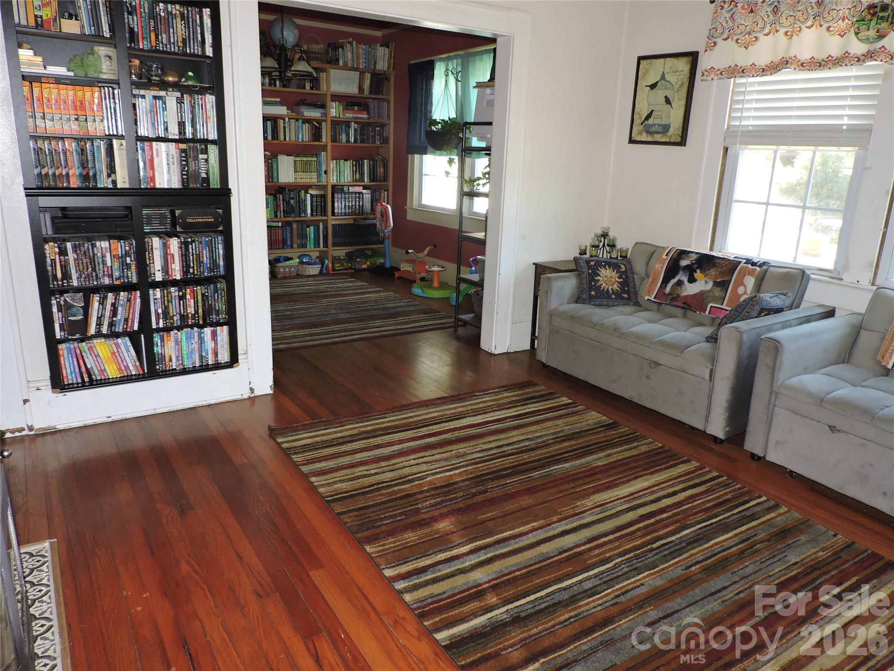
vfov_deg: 56.8
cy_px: 336
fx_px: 620
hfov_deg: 71.6
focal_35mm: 24
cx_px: 447
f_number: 3
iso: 200
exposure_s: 1/30
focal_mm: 4.3
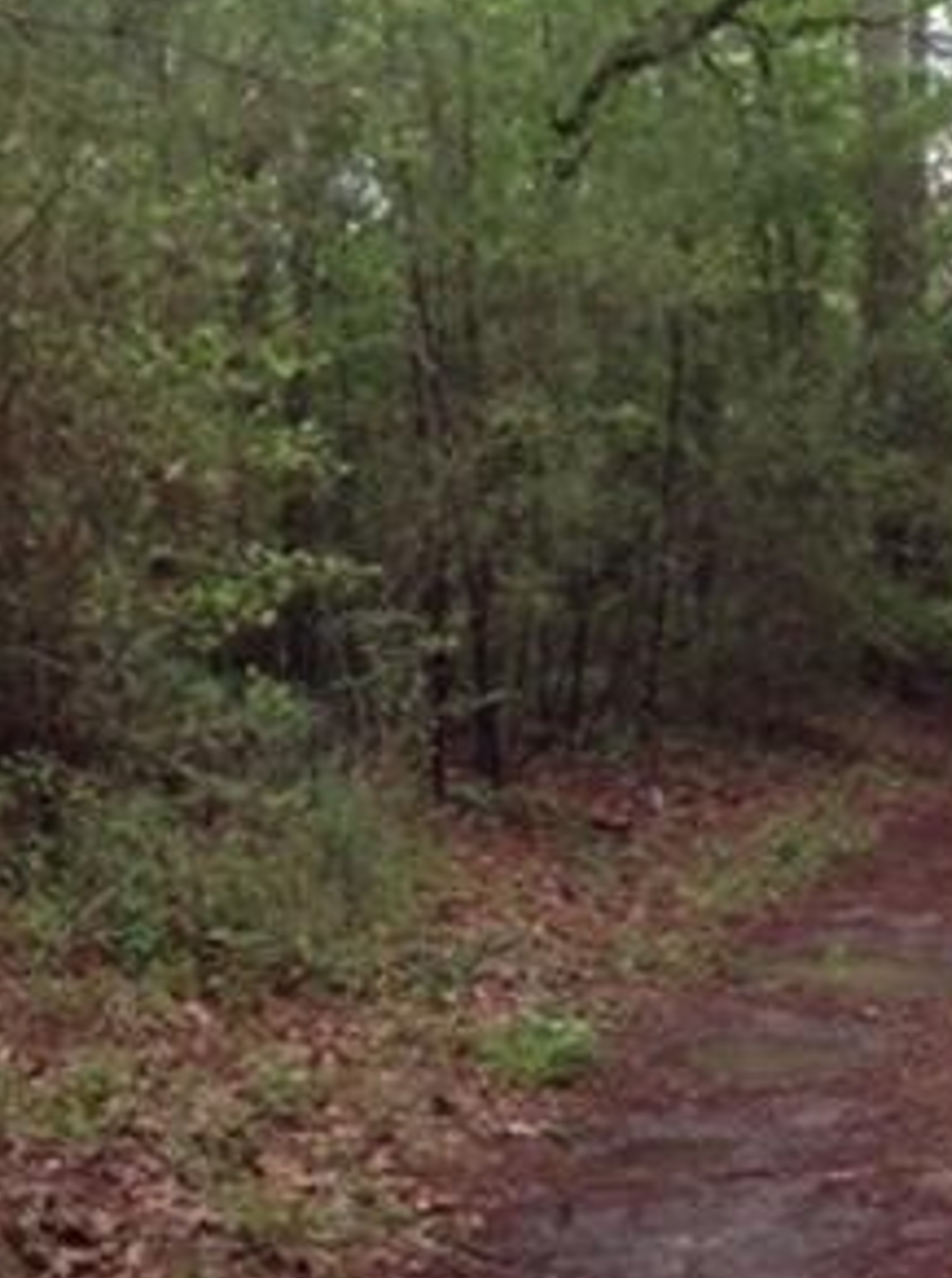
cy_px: 505
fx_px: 2834
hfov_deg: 19.1
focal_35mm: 77
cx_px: 447
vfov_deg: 25.3
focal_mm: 4.28
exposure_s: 1/120
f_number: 2.4
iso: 100
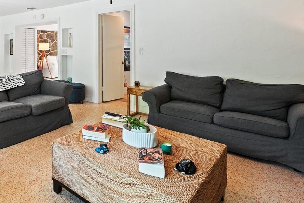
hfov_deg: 64.3
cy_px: 75
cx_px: 44
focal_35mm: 24
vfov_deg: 52.5
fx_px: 203
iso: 400
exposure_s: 1/13
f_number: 8
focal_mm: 14
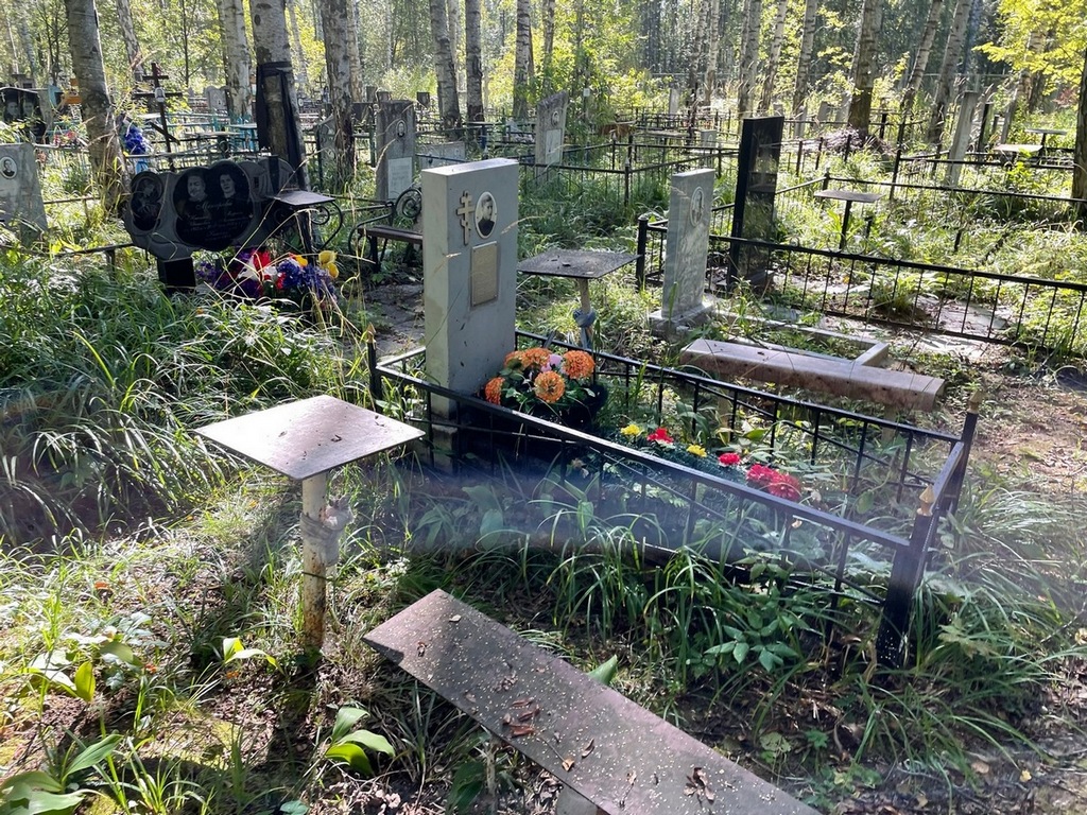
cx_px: 544
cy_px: 408
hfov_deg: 67.3
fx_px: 816
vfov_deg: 53.1
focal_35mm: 26
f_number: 1.6
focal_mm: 4.2
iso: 32
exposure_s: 1/148
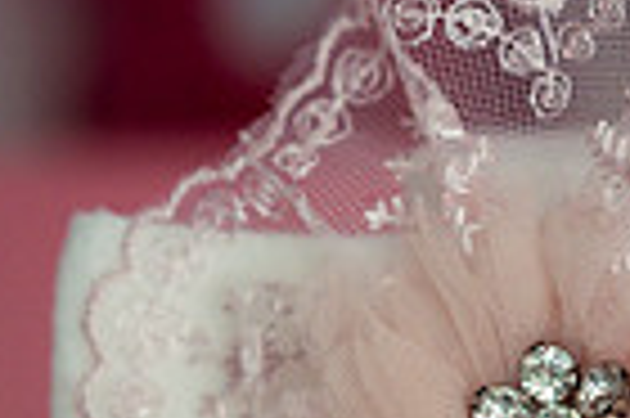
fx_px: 6310
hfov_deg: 5.6
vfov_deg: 3.8
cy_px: 171
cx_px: 1202
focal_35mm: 361
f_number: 2.2
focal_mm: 85
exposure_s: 1/200
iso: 1250
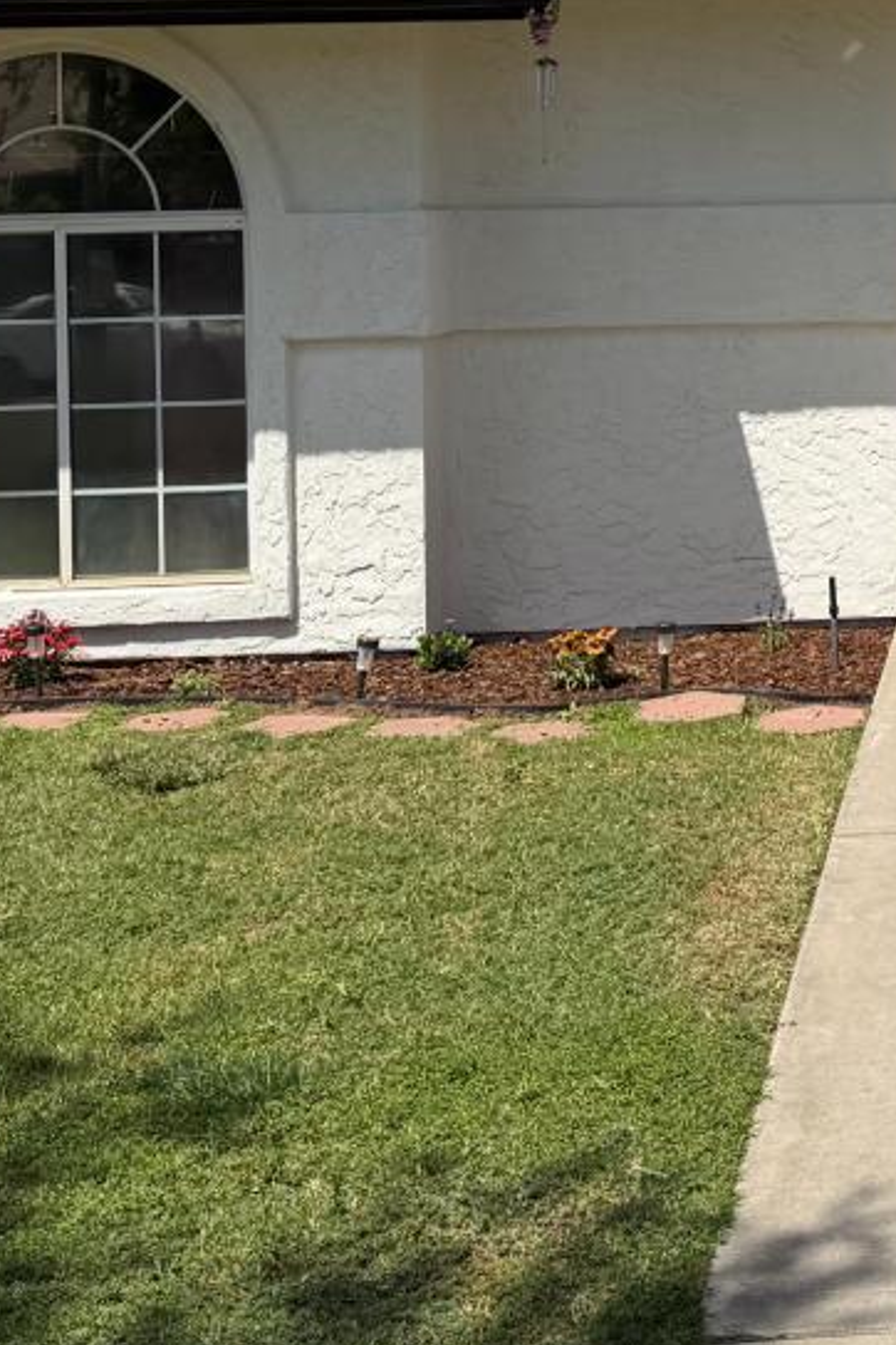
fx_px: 2576
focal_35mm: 69
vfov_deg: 28.2
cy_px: 157
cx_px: 1349
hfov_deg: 17.7
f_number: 1.78
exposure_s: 1/4975
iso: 80
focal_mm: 6.76
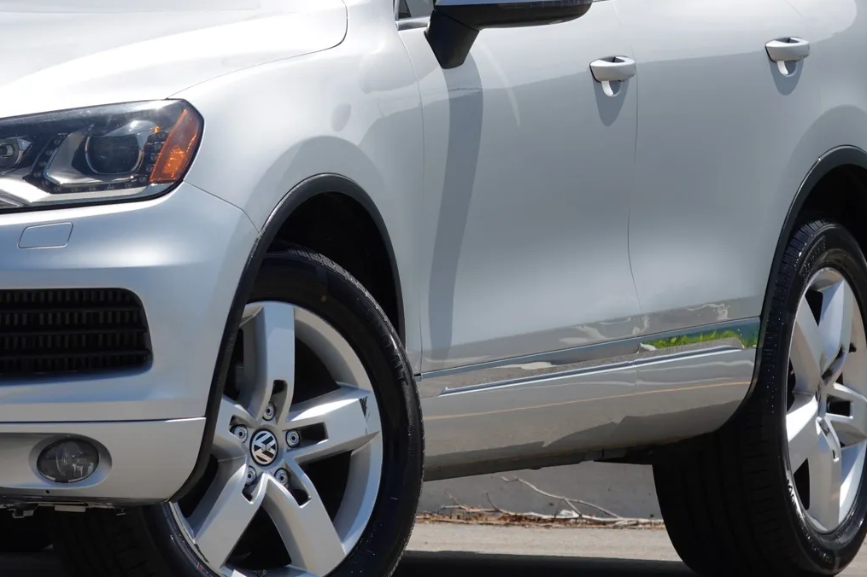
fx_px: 15769
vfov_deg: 2.1
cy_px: 278
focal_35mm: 655
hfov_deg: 3.1
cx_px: 483
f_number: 4.5
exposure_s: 1/1000
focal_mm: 200.72
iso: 100
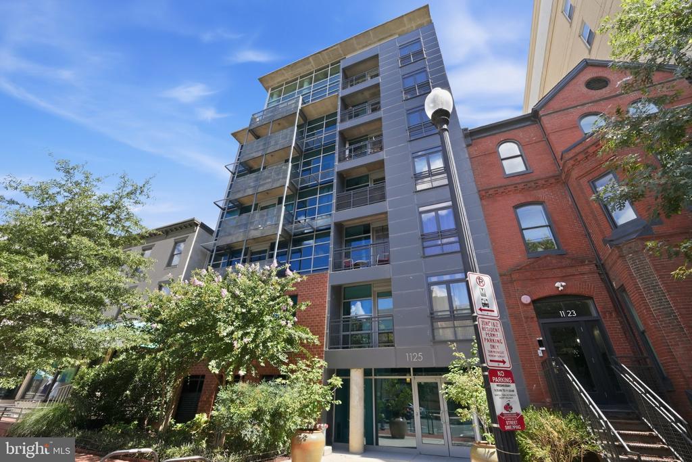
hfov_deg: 100.4
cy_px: 231
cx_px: 346
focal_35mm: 15
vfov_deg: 77.3
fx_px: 288
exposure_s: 1/200
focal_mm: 10
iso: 250
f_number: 9
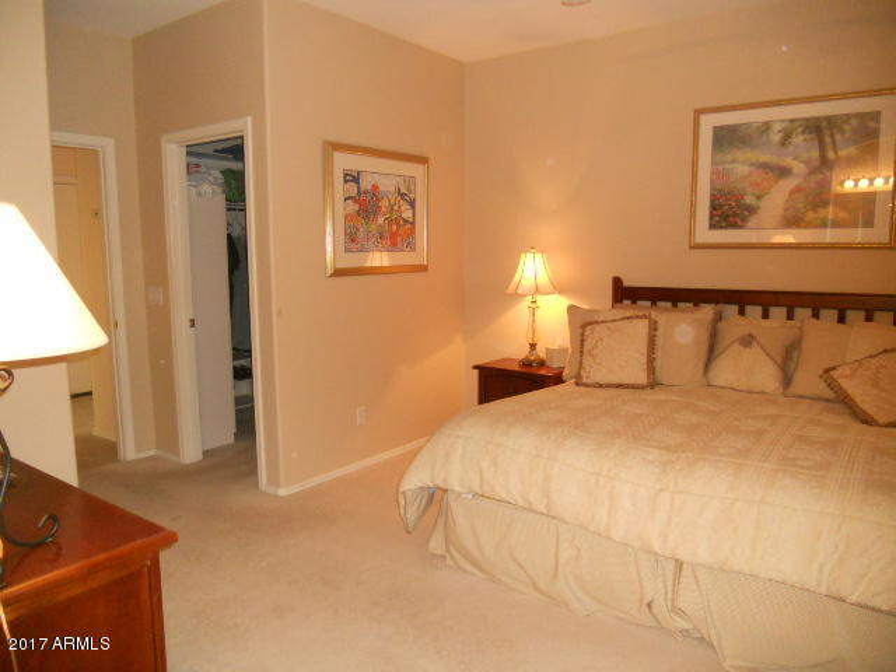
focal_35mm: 27
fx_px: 699
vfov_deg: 51.4
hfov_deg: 65.3
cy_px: 336
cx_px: 448
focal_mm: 4.9
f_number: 3.2
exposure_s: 1/25
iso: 400
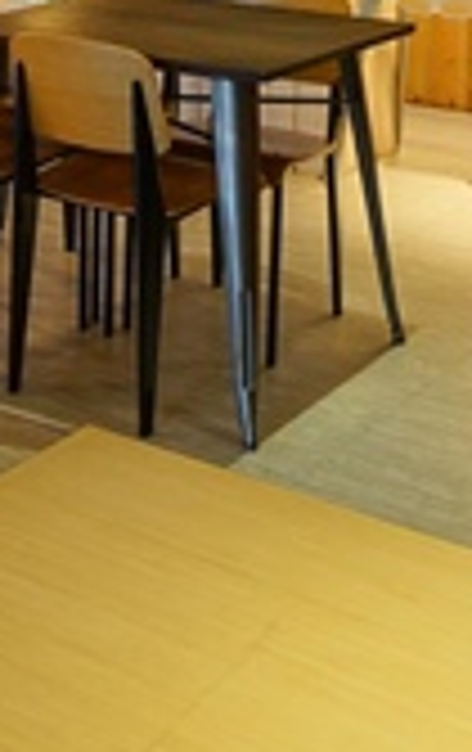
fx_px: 1599
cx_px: -175
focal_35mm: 78
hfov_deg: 15.8
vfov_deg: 22.7
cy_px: -299
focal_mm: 16
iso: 800
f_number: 5.6
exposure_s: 1/30
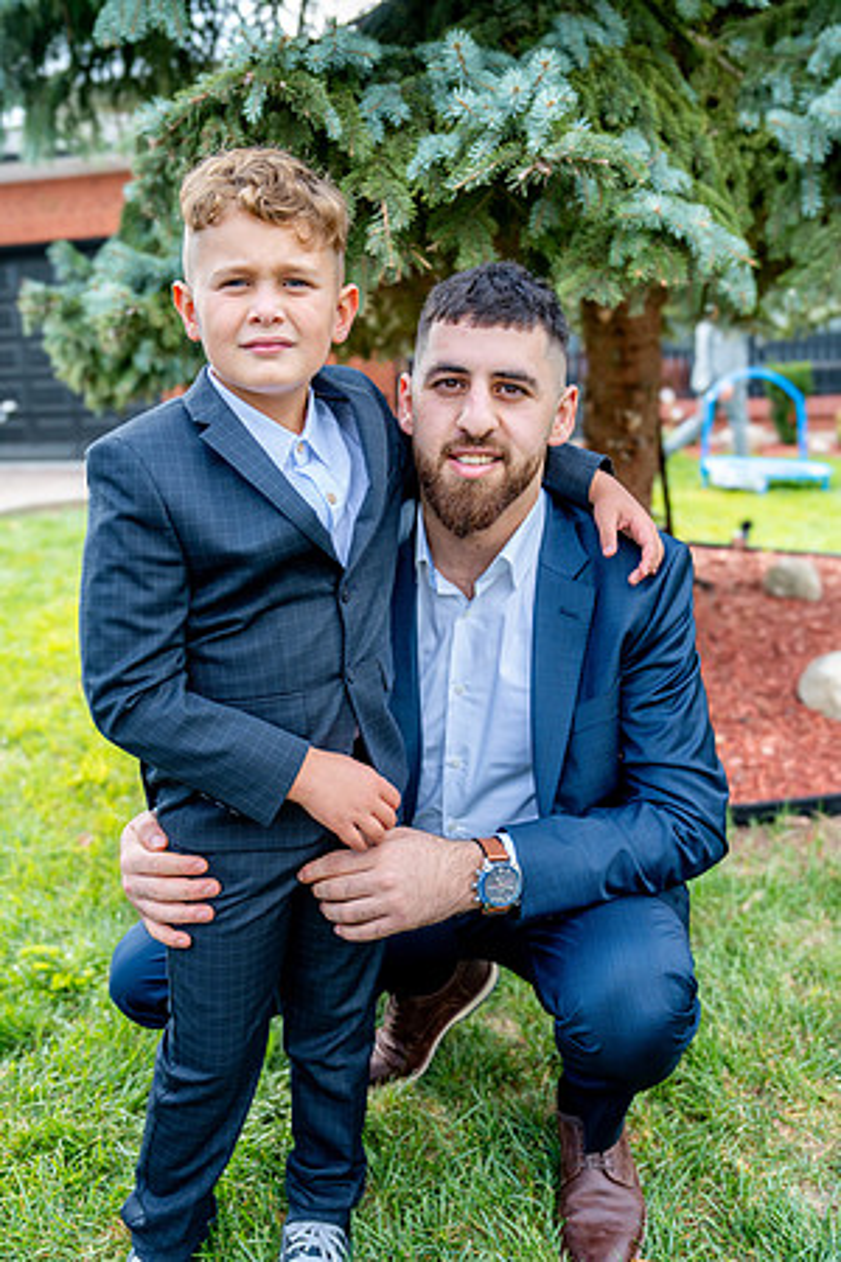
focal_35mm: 31
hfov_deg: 42.3
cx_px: 420
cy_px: 631
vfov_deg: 60.3
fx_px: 1086
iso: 320
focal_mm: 31
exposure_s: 1/800
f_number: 2.8
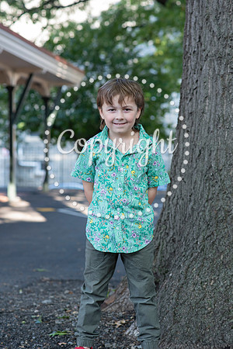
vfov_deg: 23.9
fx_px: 825
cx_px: 116
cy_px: 174
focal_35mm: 85
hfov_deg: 16.1
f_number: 4.5
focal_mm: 85
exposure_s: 1/250
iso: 800
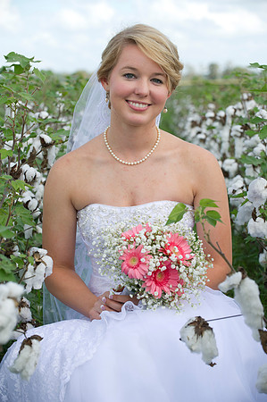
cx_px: 134
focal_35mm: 105
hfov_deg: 13.0
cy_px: 201
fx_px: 1171
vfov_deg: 19.5
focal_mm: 105
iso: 160
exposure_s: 1/200
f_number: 6.3
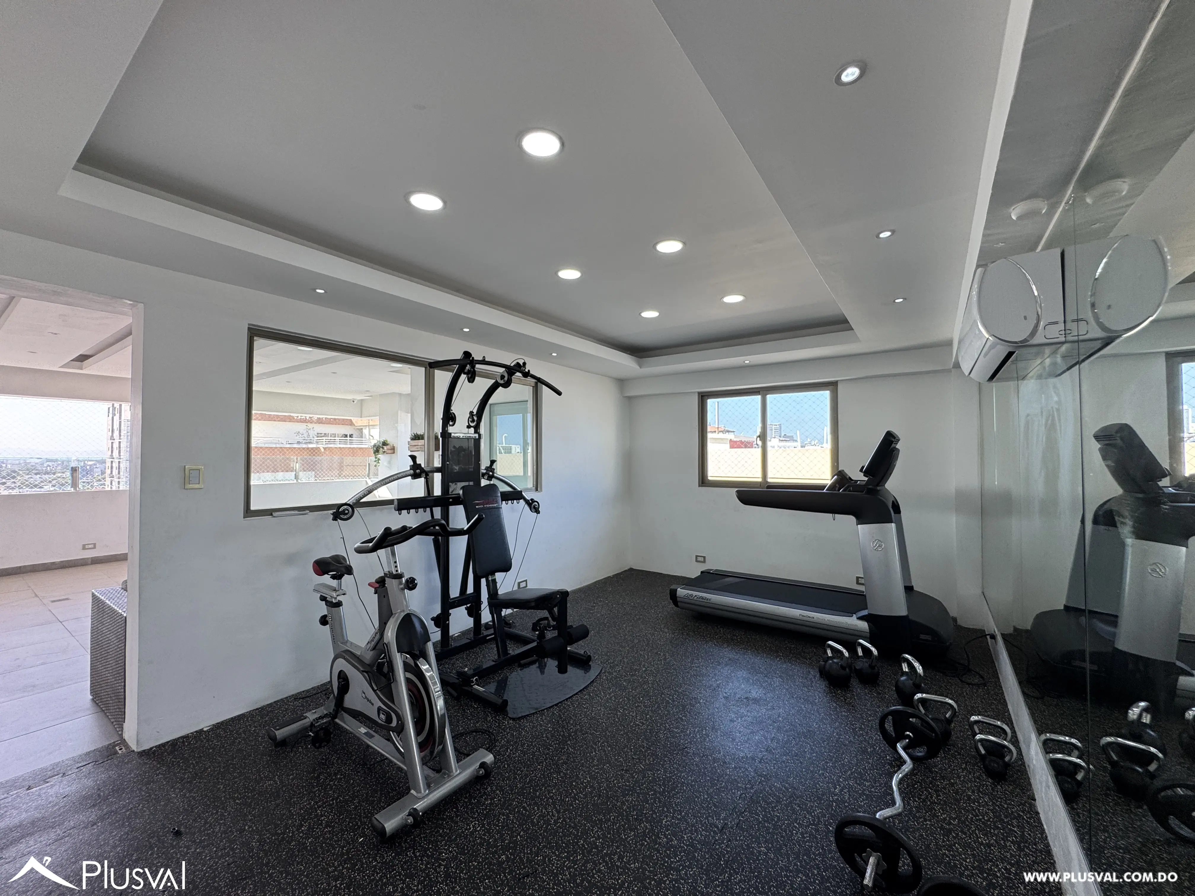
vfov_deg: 85.7
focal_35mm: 14
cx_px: 598
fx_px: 483
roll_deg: +0.0
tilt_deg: +0.4
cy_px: 448
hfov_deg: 102.1
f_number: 2.2
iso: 40
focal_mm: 2.22
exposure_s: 1/99
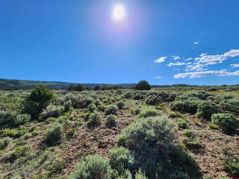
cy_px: 90
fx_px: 90
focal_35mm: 13
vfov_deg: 89.9
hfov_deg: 106.2
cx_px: 120
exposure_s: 1/2782
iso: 50
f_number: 2.2
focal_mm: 2.2
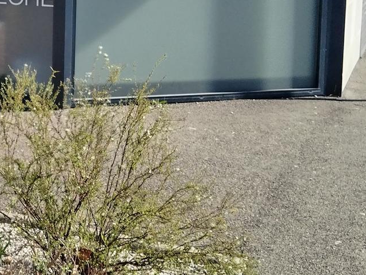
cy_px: -2
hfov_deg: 22.9
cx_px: -77
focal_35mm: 78
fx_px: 825
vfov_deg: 18.4
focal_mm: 4.25
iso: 100
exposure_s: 1/1190
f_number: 1.8
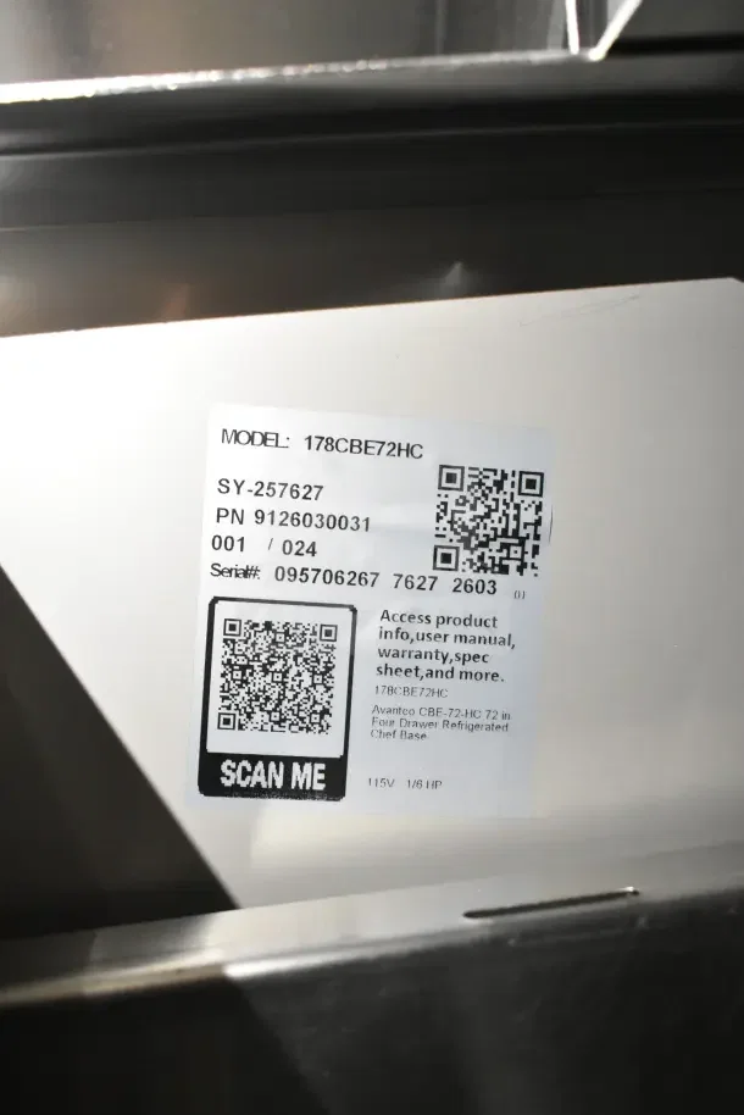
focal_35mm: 32
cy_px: 558
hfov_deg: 41.7
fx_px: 976
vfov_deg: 59.5
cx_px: 372
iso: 4000
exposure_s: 1/30
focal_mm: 21
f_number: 3.8
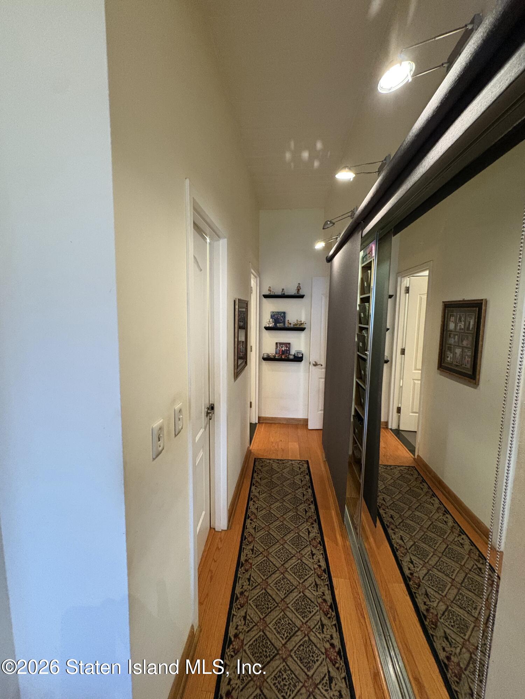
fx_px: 283
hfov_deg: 85.7
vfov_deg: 102.1
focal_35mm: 14
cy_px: 350
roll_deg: -0.7
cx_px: 262
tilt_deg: -6.0
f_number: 2.2
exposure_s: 1/60
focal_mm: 2.22
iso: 640
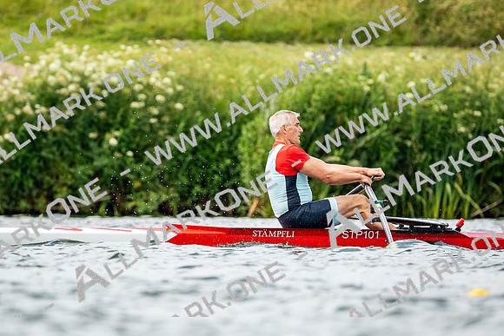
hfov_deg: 2.3
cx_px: 252
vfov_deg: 1.5
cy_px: 168
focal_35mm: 900
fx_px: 12602
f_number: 6.3
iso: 640
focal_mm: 600
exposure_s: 1/2000
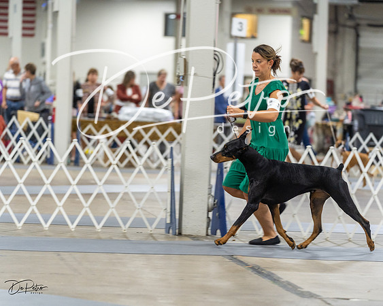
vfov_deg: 10.2
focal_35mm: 152
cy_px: 153
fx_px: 1723
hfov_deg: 12.7
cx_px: 192
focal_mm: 135
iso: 2000
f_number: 2.8
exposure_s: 1/160
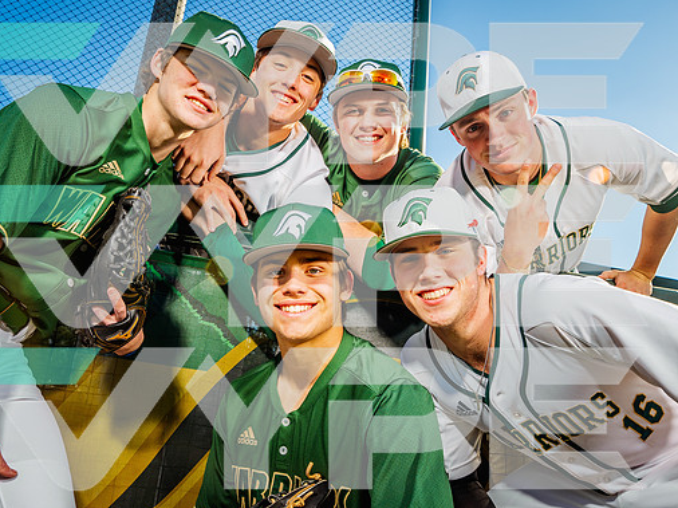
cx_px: 299
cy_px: 248
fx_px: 764
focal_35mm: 39
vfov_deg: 36.8
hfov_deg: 47.8
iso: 100
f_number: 10
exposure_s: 1/125
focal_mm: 29
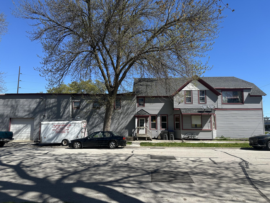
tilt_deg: +7.6
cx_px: 135
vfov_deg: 56.8
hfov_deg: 71.6
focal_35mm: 24
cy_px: 102
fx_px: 187
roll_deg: -0.7
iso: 80
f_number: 1.78
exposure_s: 1/3472
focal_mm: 6.86
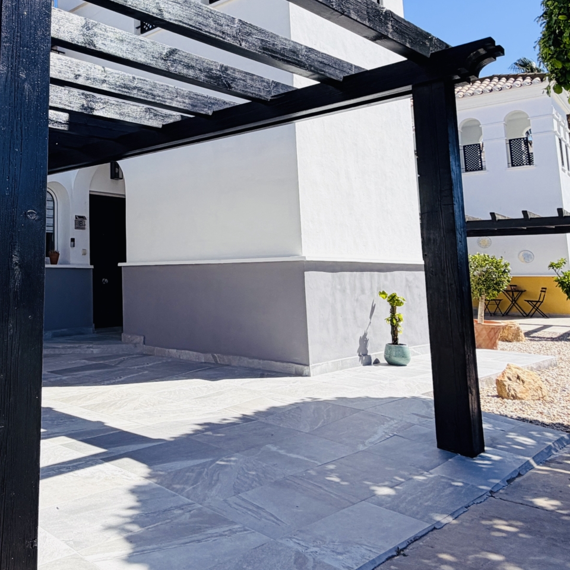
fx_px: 615
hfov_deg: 45.7
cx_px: 72
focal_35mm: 33
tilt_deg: +8.5
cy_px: 198
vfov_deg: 49.0
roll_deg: +0.3
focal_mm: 2.22
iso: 20
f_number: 2.2
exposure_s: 1/853
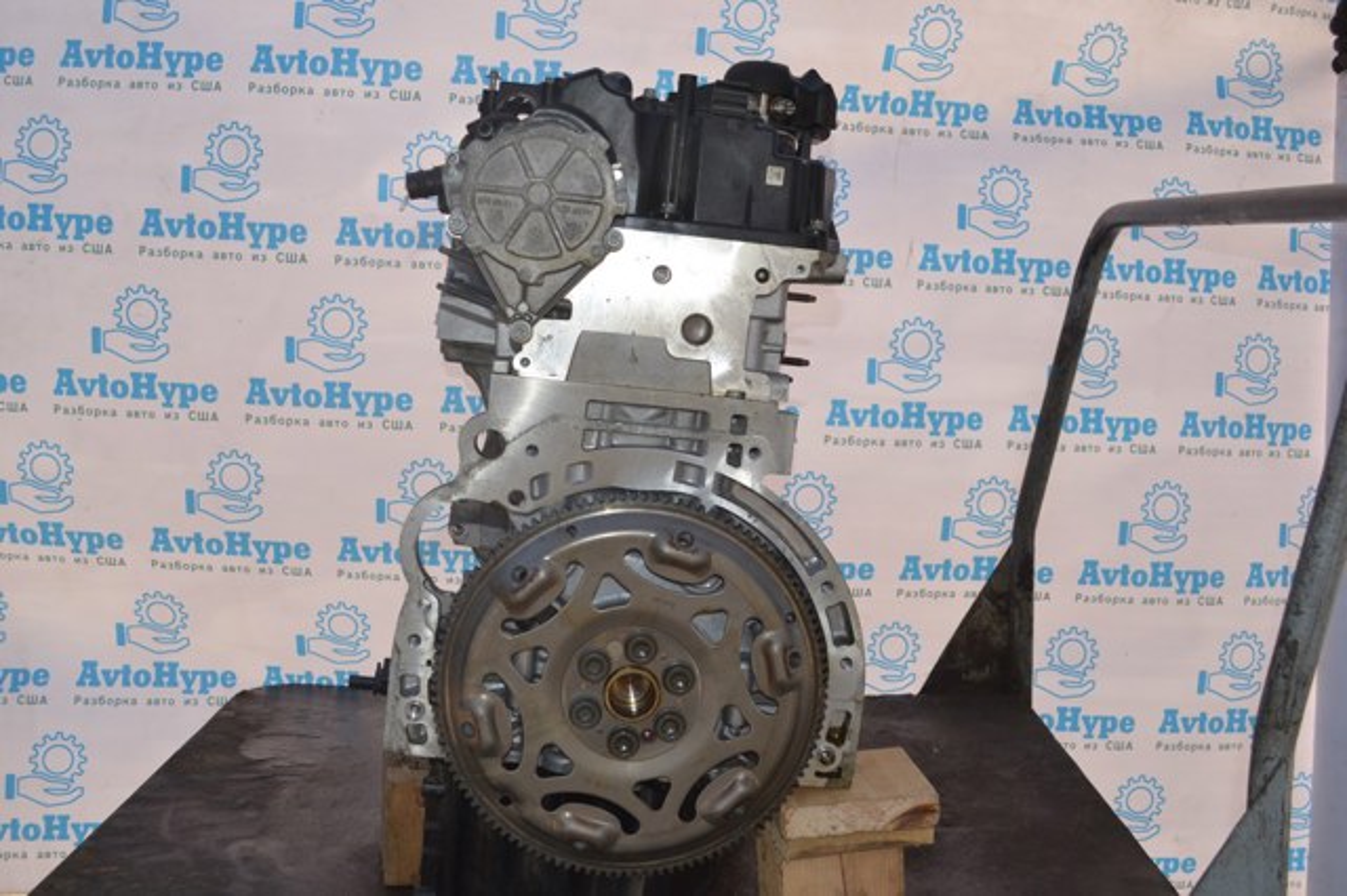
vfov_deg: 36.8
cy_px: 448
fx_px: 1346
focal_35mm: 36
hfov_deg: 53.2
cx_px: 674
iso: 100
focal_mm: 24
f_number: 6.3
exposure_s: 1/200
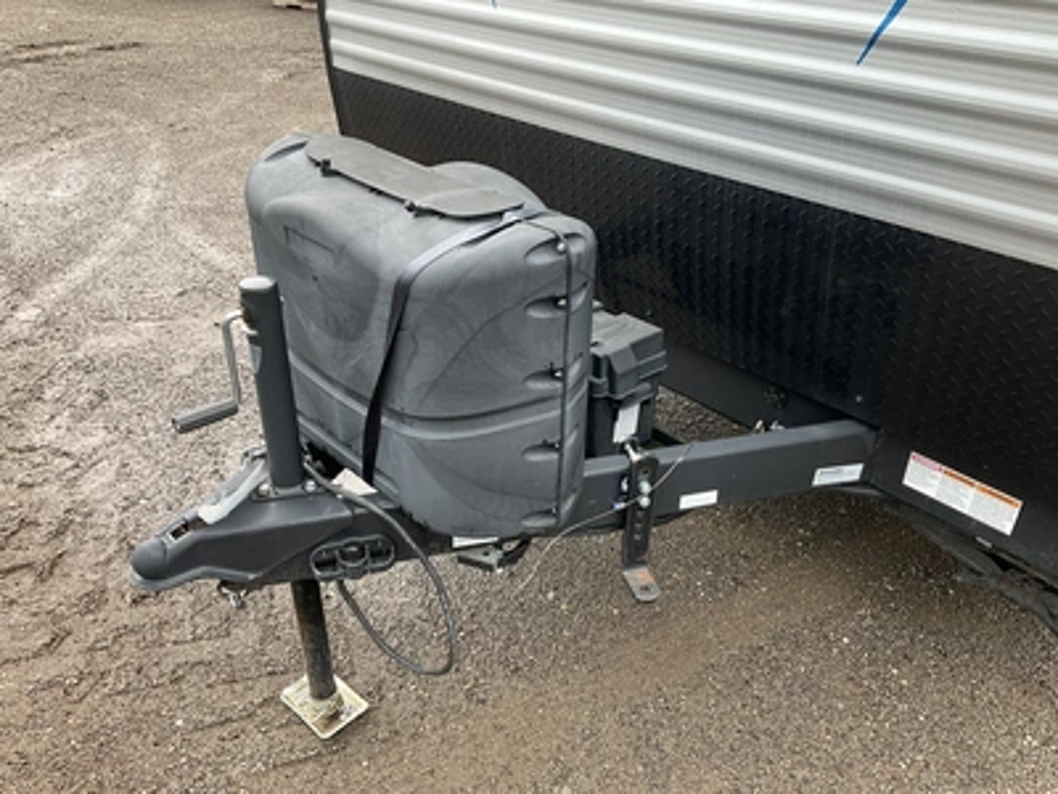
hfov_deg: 61.7
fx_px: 886
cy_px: 397
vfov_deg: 48.2
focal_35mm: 29
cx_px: 529
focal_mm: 3
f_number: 1.8
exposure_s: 1/122
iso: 20
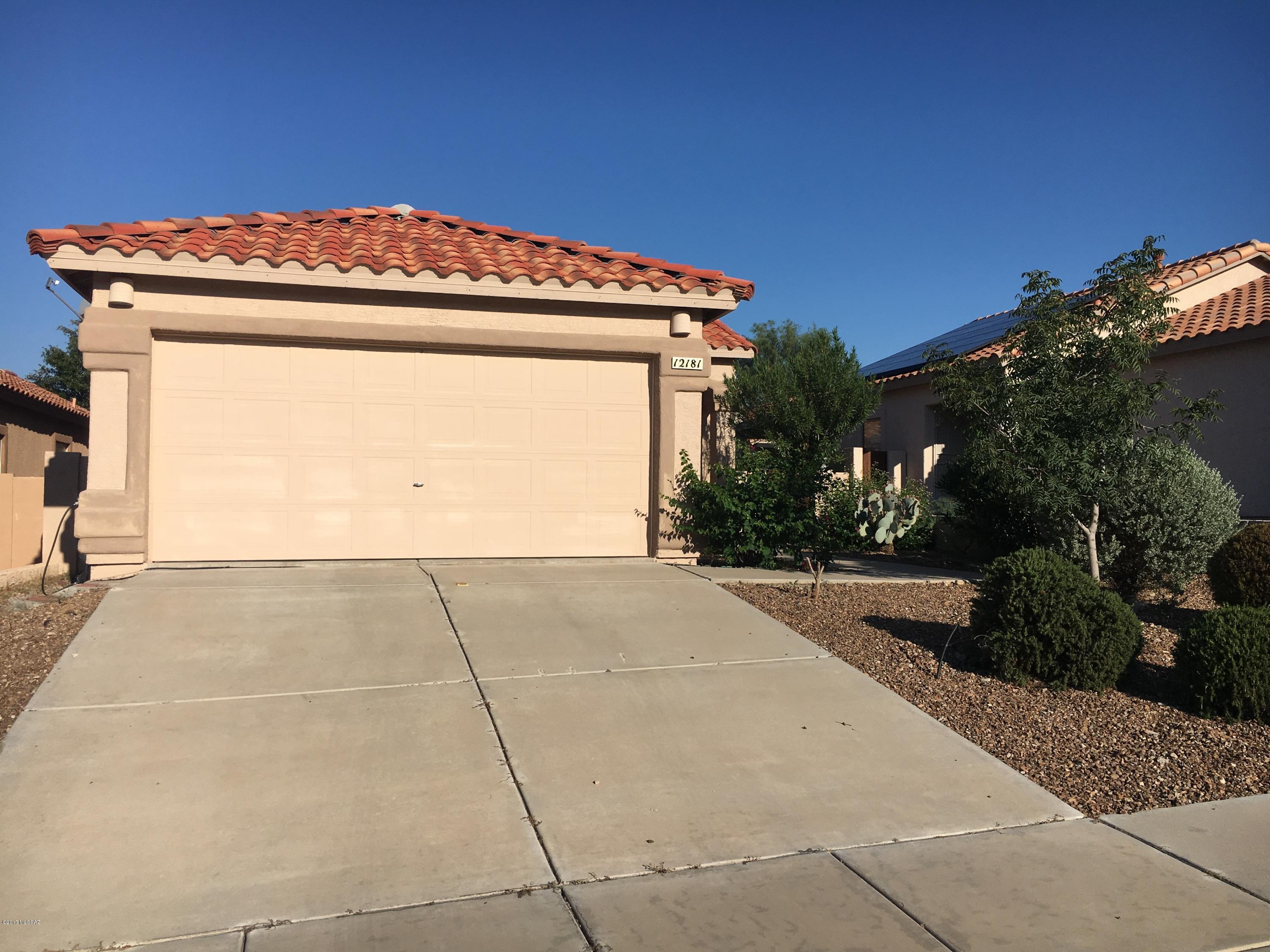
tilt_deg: +3.1
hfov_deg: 61.7
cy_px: 476
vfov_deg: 48.2
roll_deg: -0.8
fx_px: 1064
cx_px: 635
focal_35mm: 29
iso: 25
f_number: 2.2
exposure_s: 1/2849
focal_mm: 4.15
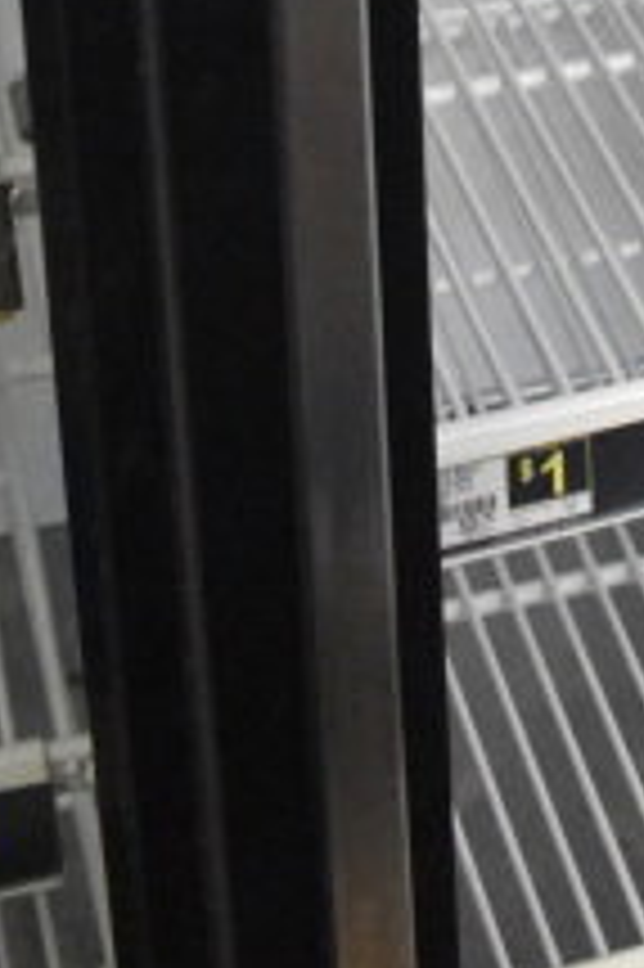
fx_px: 3091
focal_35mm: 115
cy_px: -597
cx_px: 1184
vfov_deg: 15.9
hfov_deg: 11.1
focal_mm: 18
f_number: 4
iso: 6400
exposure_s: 1/60
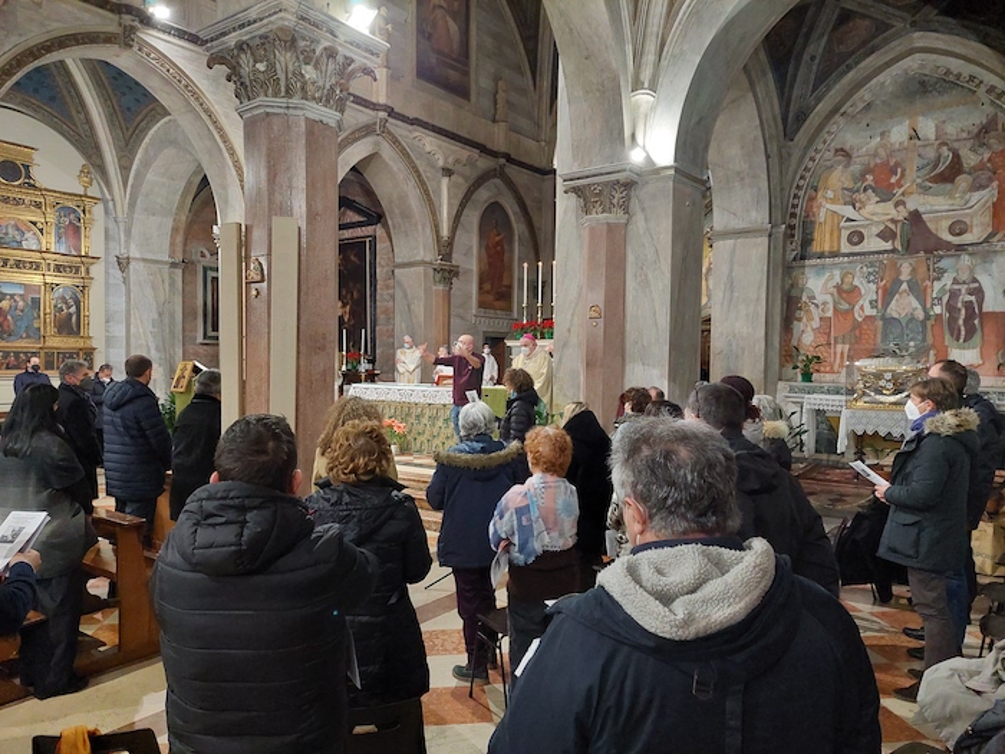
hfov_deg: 71.6
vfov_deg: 56.8
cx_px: 502
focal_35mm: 24
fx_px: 697
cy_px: 377
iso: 500
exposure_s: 1/25
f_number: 1.8
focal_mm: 5.23
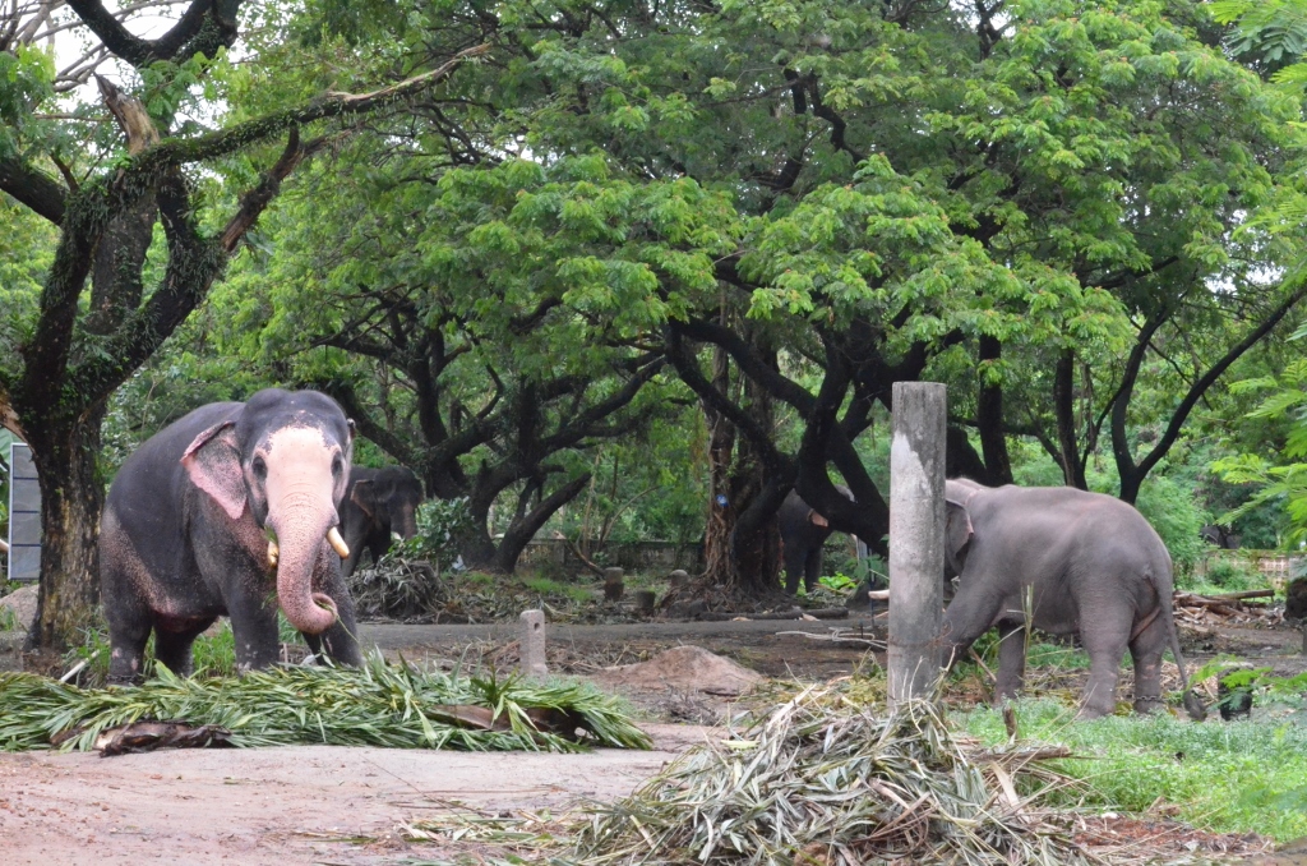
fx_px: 2989
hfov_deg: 24.7
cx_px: 654
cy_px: 433
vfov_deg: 16.5
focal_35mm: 82
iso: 6400
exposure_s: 1/60
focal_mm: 55
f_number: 16
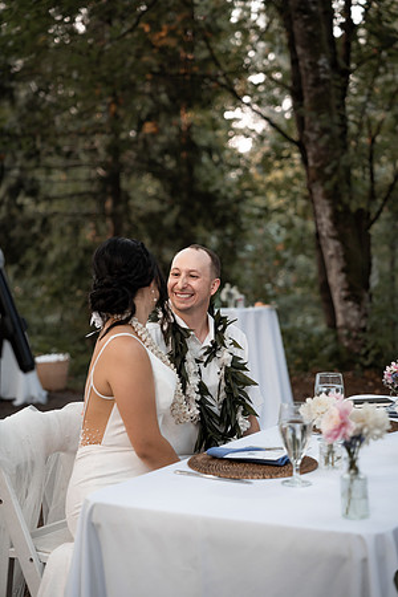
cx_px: 199
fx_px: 1161
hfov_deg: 19.5
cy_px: 298
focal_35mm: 70
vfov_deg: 28.8
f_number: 2.8
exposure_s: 1/400
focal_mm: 70
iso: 800
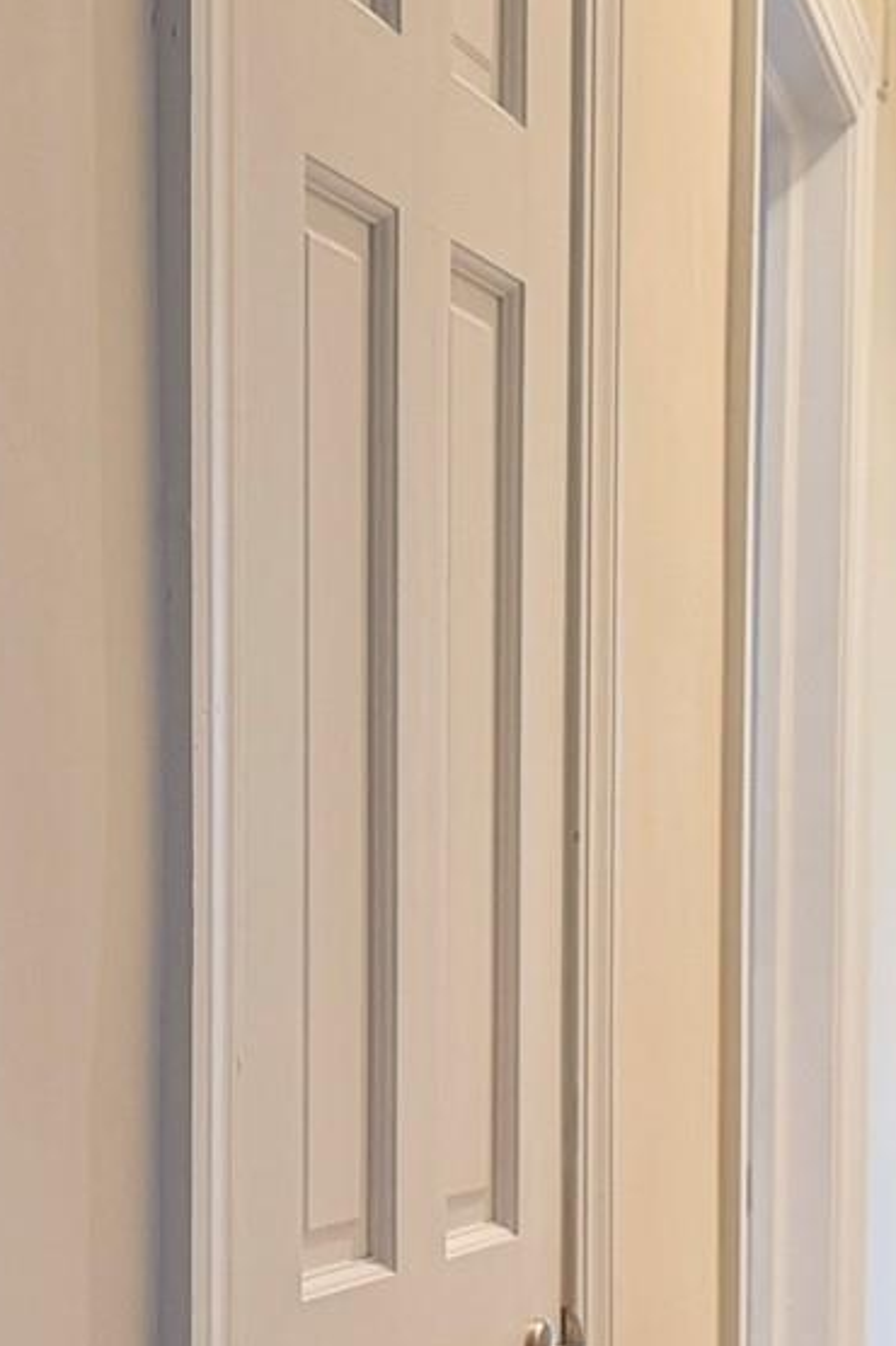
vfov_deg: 21.9
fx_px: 3439
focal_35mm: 92
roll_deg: +0.8
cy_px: 1043
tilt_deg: -2.6
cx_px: 237
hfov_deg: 14.8
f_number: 1.78
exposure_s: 1/60
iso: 200
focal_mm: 6.76
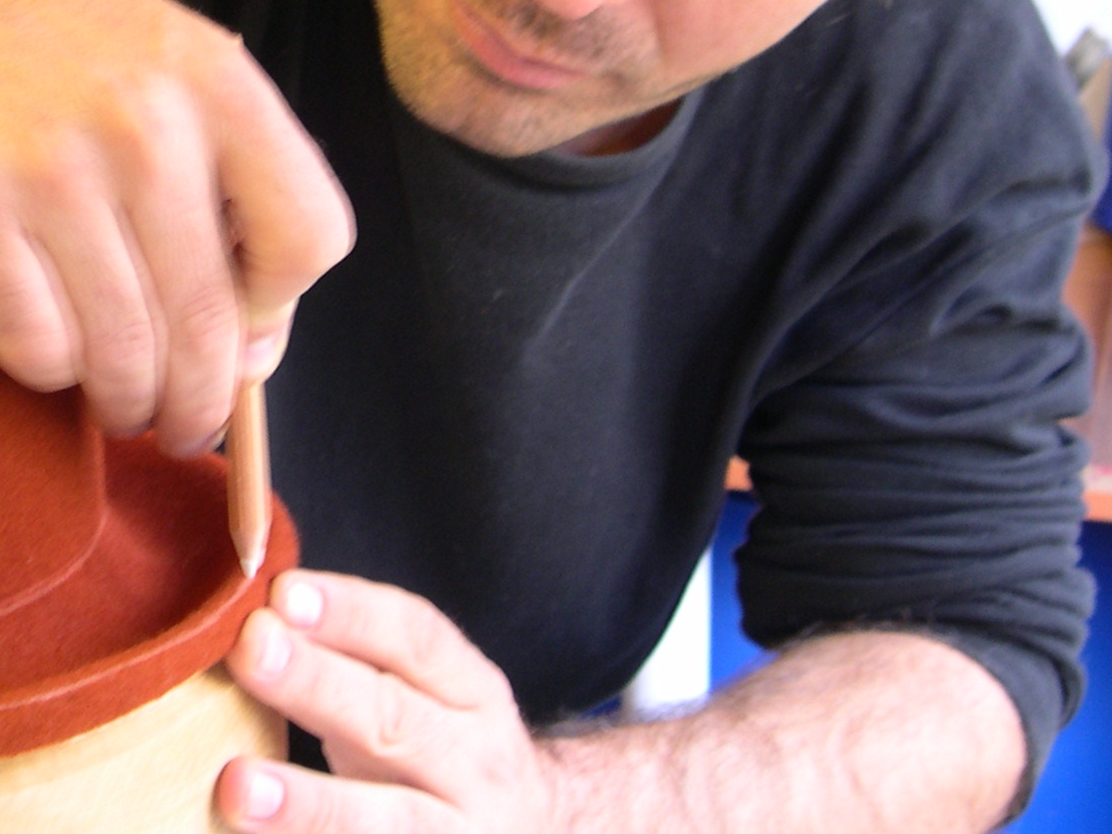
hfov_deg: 24.4
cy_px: 208
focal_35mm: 78
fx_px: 2505
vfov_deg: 18.8
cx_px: 123
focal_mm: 8
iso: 100
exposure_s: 1/5.5
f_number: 2.8
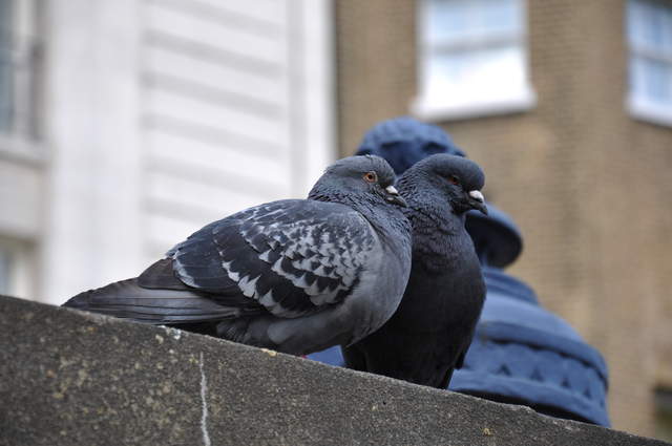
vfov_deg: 8.7
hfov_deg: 13.1
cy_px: 223
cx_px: 336
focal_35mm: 158
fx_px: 2936
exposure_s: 1/40
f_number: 5.6
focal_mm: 105
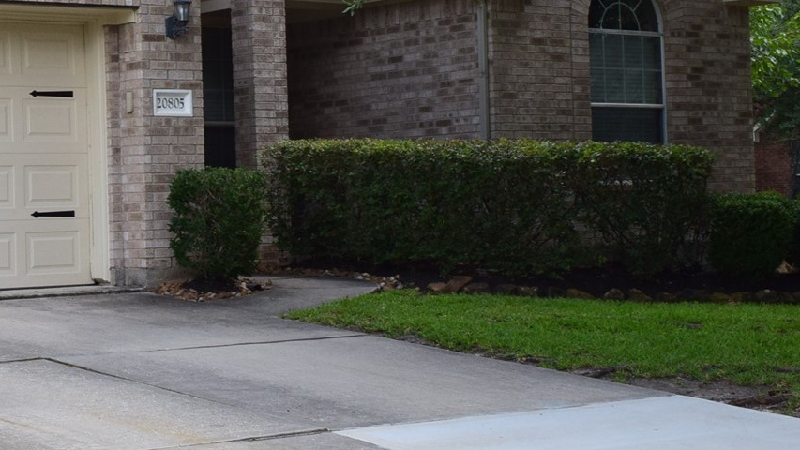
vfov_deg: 13.7
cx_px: 231
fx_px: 1867
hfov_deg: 24.0
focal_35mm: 88
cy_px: 170
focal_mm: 22
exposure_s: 1/250
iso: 400
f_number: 10
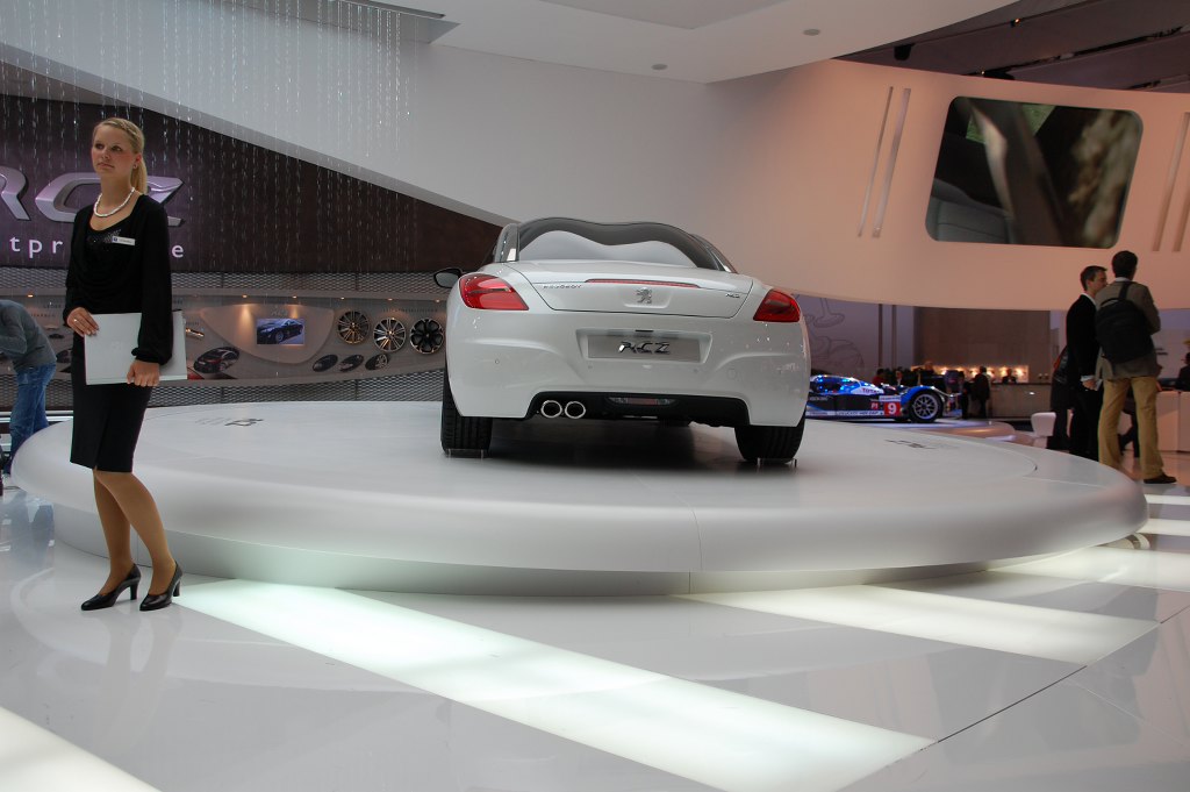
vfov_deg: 39.9
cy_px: 396
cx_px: 595
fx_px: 1090
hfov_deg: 57.3
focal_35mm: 33
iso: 220
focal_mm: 22
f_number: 5.6
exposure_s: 1/125
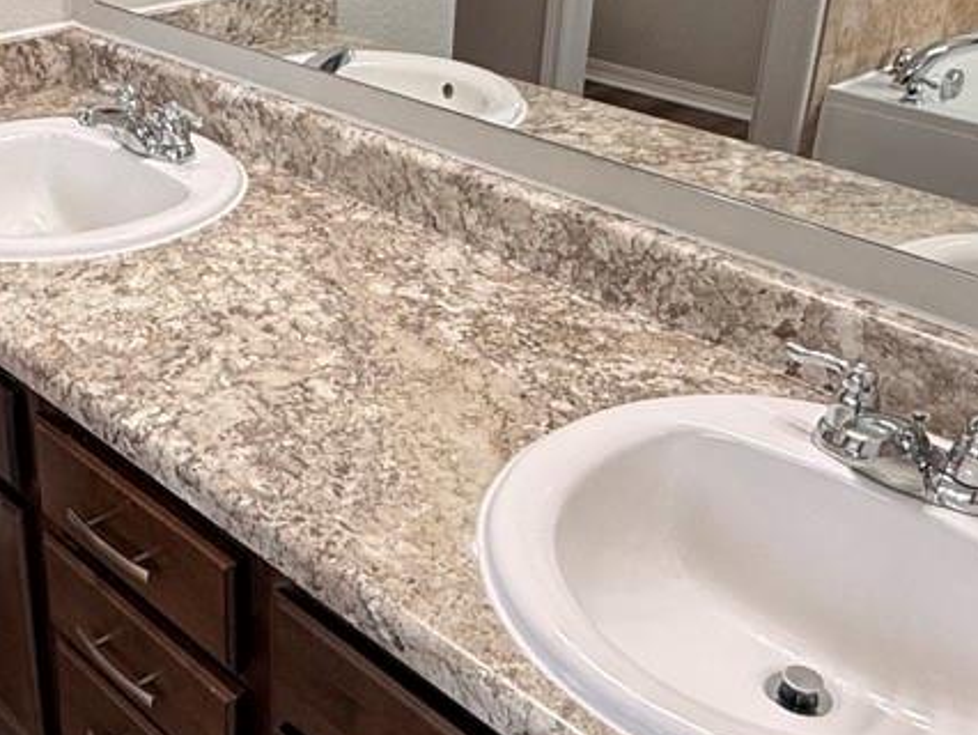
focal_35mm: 46
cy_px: 278
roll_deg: -0.3
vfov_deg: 31.4
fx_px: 1300
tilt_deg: -24.2
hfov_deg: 40.4
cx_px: 282
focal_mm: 2.22
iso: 64
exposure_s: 1/120
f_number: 2.2
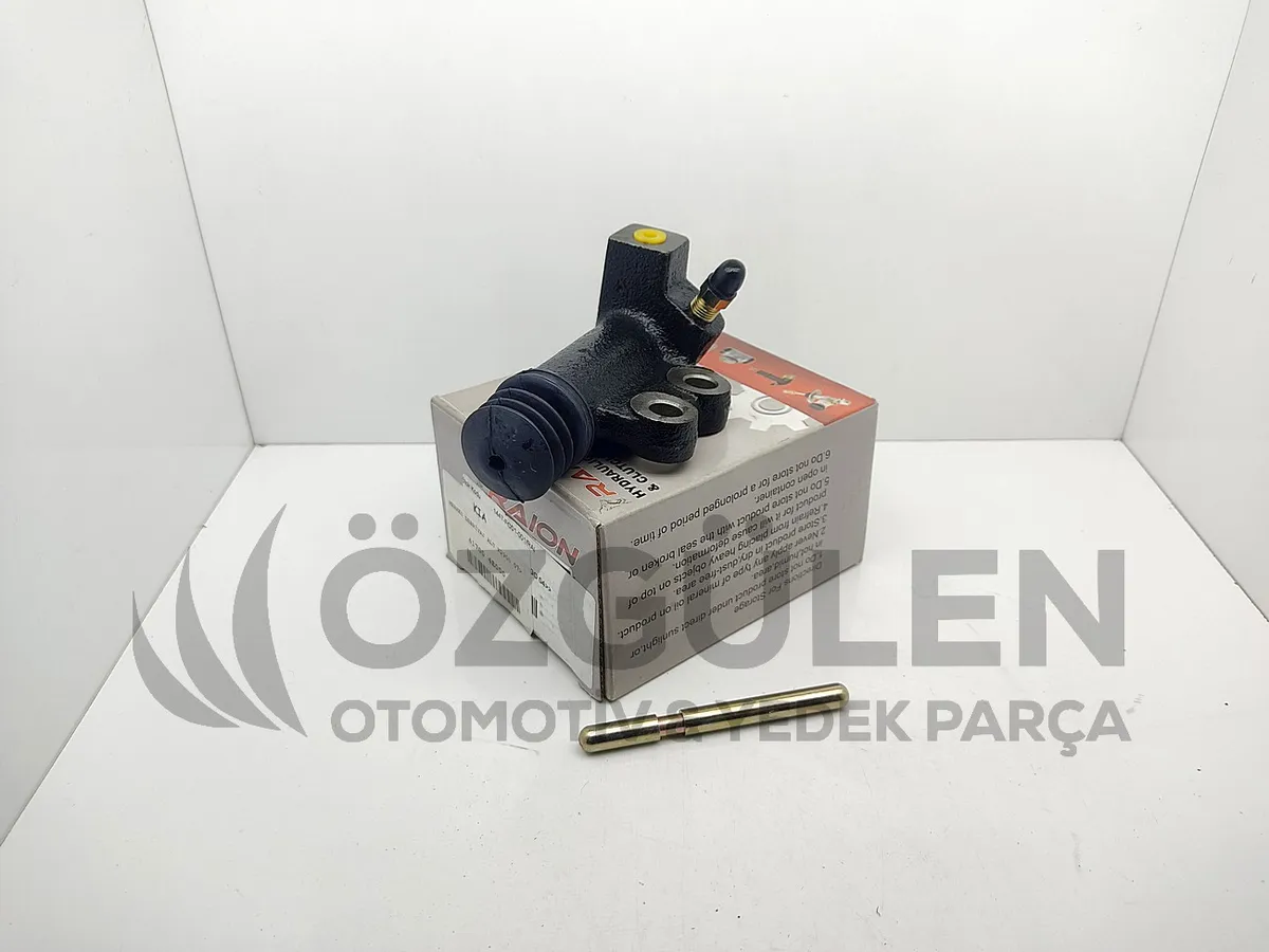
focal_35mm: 26
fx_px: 953
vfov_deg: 53.1
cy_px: 476
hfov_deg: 67.3
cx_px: 634
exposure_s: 1/192
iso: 100
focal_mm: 4.74
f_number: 1.79
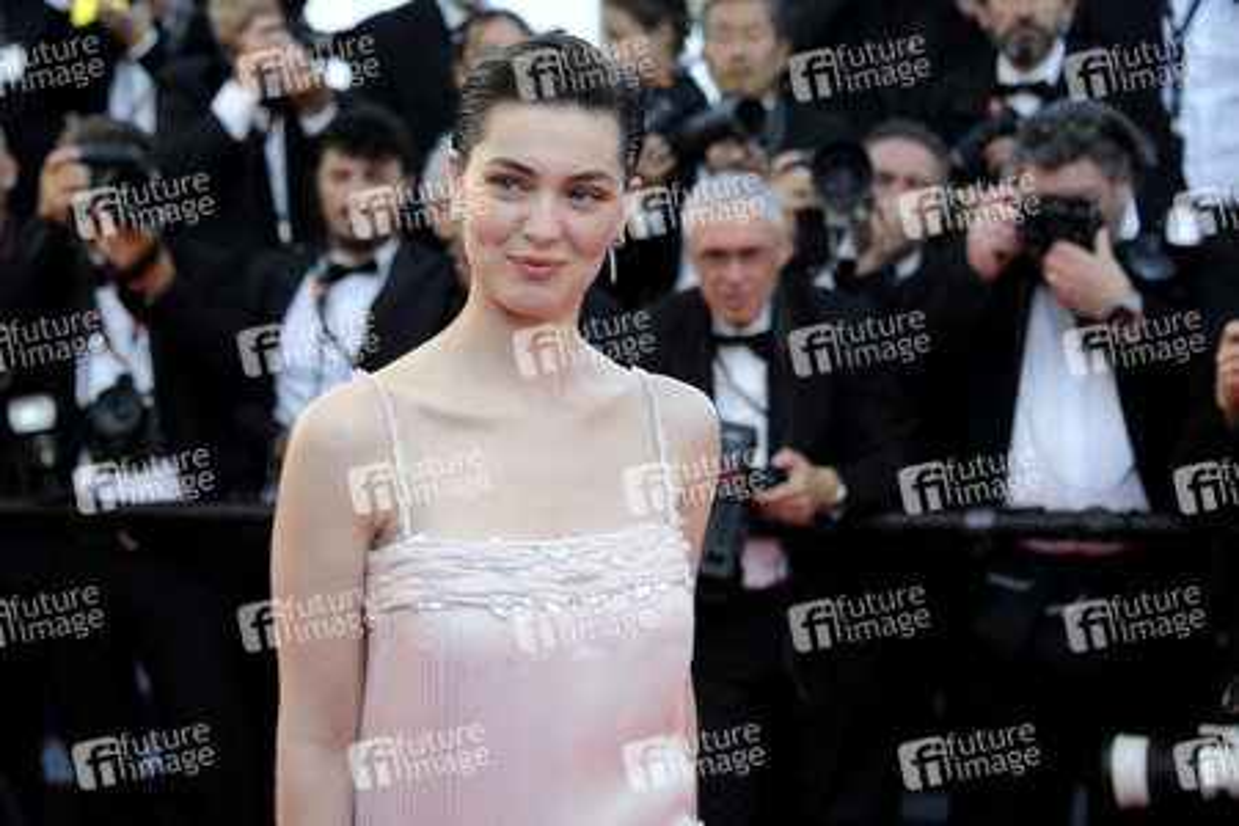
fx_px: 3373
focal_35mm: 98
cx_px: 620
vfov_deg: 14.0
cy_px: 413
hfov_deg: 20.8
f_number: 5.3
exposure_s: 1/250
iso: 640
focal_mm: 98
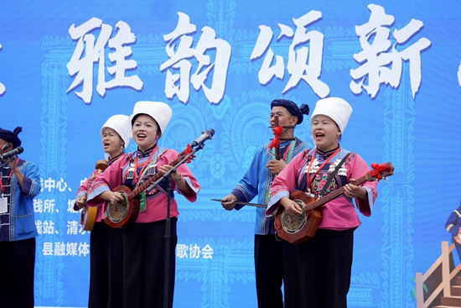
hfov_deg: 19.5
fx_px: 1345
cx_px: 230
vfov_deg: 13.0
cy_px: 154
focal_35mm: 105
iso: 125
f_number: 2.8
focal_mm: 70
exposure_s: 1/500
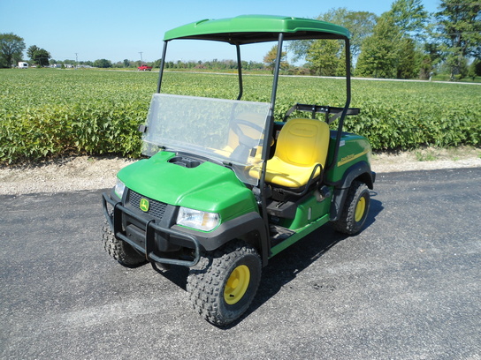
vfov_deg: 53.1
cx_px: 240
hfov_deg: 67.3
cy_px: 180
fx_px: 361
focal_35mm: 26
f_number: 2.8
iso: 80
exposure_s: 1/800
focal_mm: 4.7
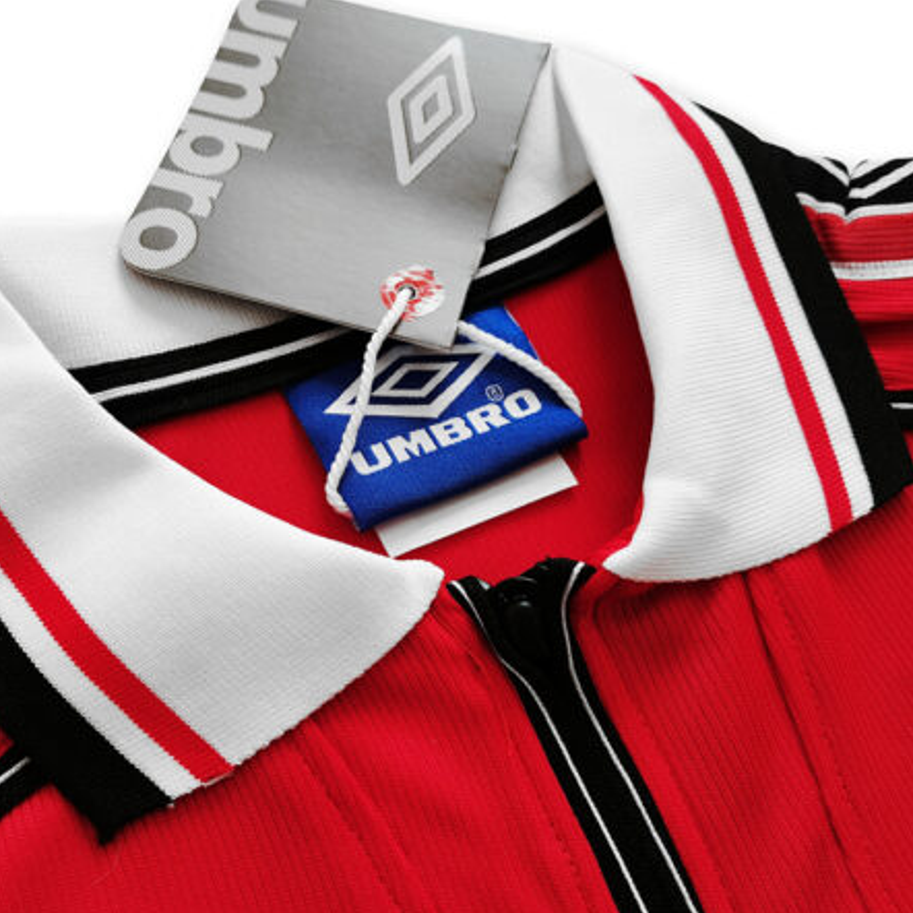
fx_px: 1074
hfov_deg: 45.7
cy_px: 461
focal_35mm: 36
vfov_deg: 46.0
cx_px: 347
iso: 50
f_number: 1.8
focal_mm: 5.58
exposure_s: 1/129
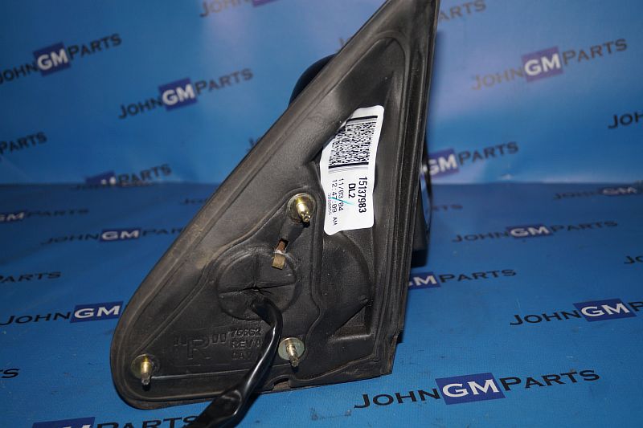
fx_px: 750
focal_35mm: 42
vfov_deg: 31.9
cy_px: 214
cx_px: 322
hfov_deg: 46.4
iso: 200
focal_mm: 28
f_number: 4.5
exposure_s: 1/100
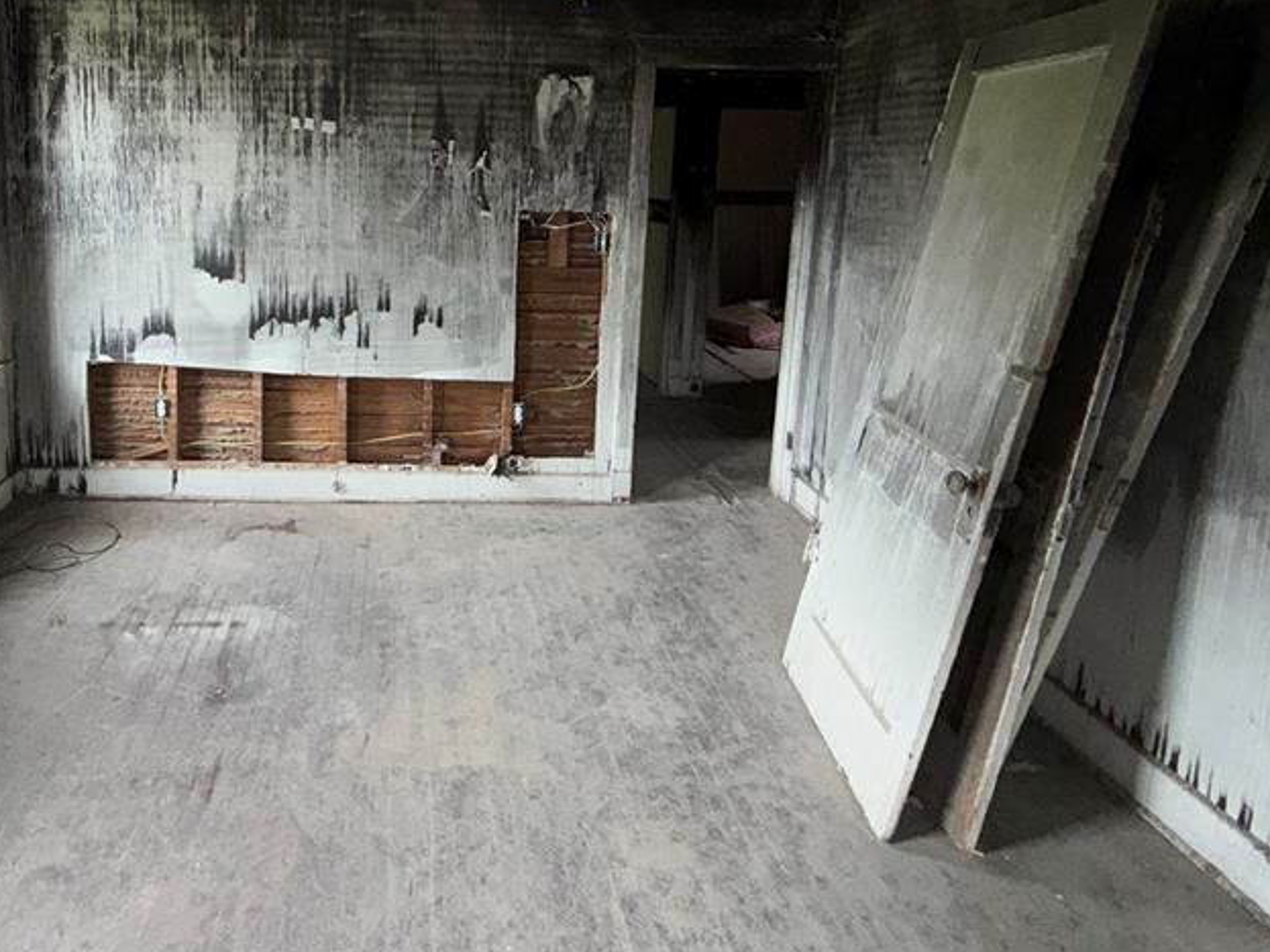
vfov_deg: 56.8
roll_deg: -0.9
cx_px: 444
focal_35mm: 23
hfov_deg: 72.2
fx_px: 844
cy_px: 275
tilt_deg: -7.5
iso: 100
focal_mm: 2.22
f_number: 2.2
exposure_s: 1/116
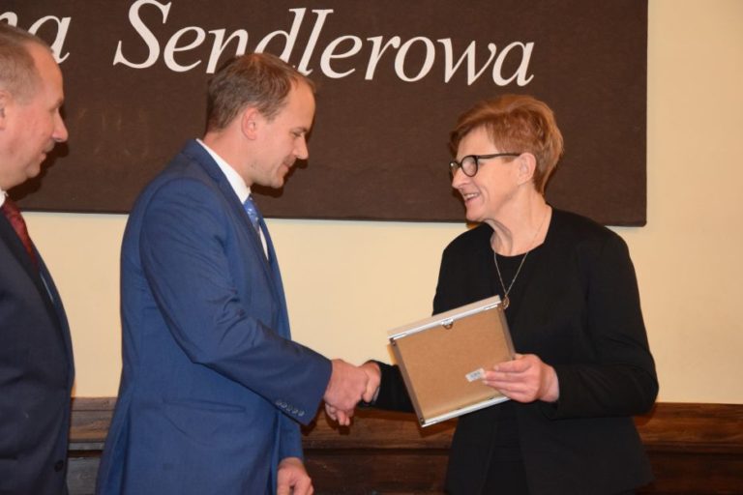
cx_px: 372
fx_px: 1919
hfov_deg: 21.9
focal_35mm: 93
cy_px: 248
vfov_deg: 14.7
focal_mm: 62
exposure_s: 1/60
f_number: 5.3
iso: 3200
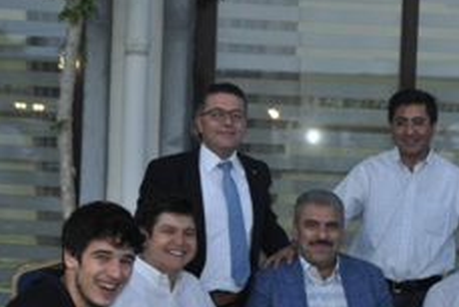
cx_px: 347
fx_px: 1084
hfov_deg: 23.6
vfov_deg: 16.1
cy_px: 191
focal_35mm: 85
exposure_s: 1/60
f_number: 3.8
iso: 800
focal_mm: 29
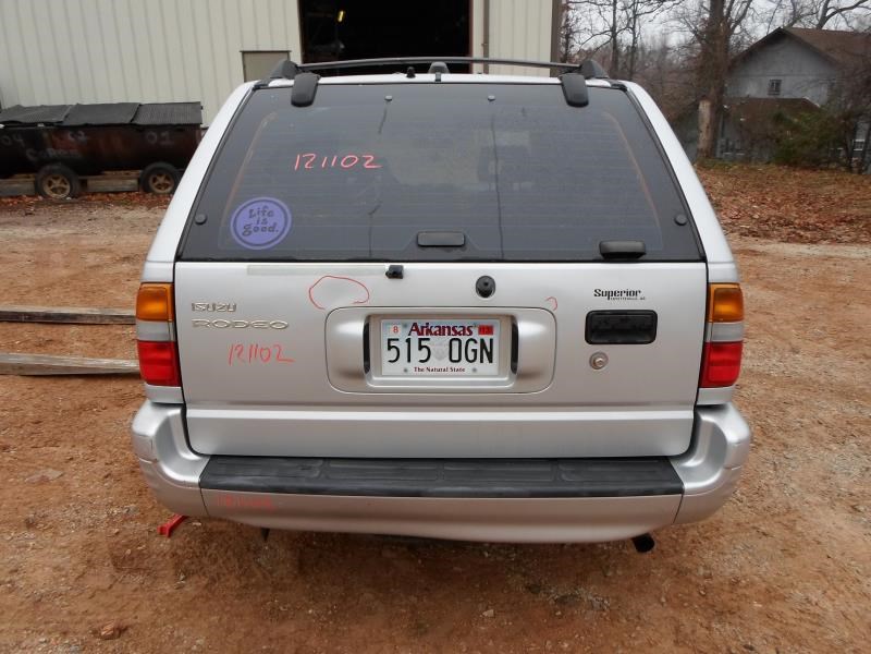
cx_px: 436
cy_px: 327
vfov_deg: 54.9
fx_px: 629
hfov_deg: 69.4
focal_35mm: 25
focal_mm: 4.5
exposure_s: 1/180
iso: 80
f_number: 2.5
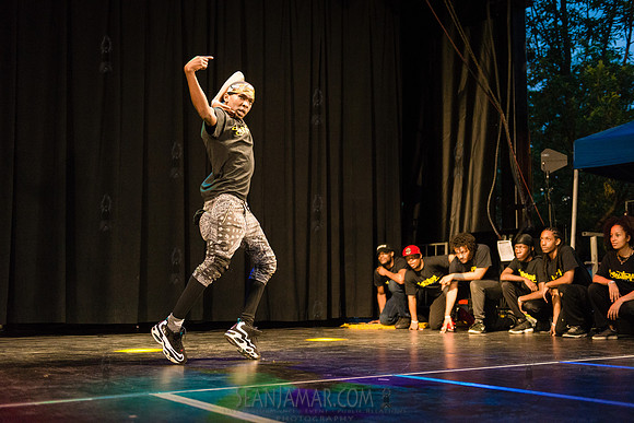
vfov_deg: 30.5
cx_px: 317
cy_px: 212
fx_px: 775
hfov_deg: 44.5
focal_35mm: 44
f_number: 2.8
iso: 4000
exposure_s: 1/1250
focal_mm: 44
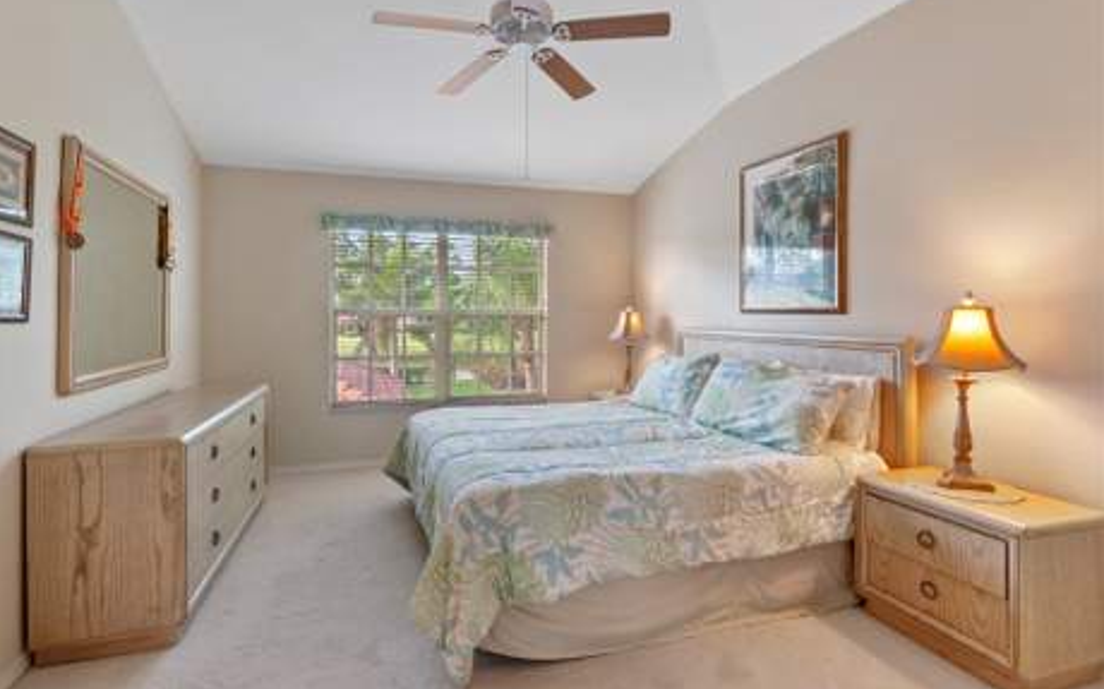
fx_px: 527
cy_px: 348
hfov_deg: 92.6
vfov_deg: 66.3
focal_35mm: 18
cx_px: 530
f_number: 5.6
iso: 200
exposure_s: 1/4
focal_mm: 11
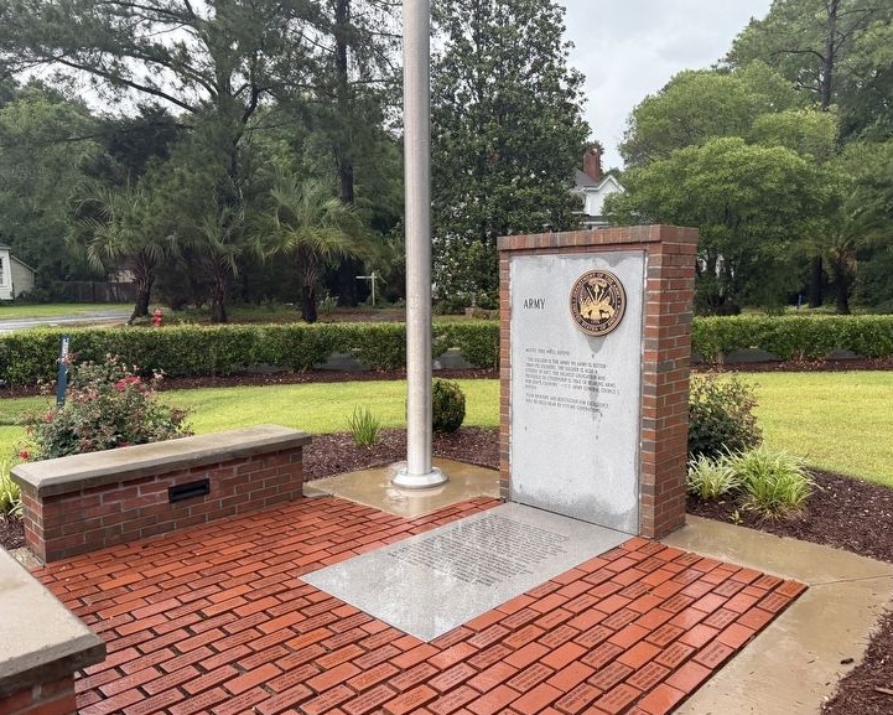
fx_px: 687
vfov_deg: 54.9
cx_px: 481
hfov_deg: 65.9
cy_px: 359
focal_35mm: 26
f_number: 1.78
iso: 200
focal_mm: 6.76
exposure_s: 1/120
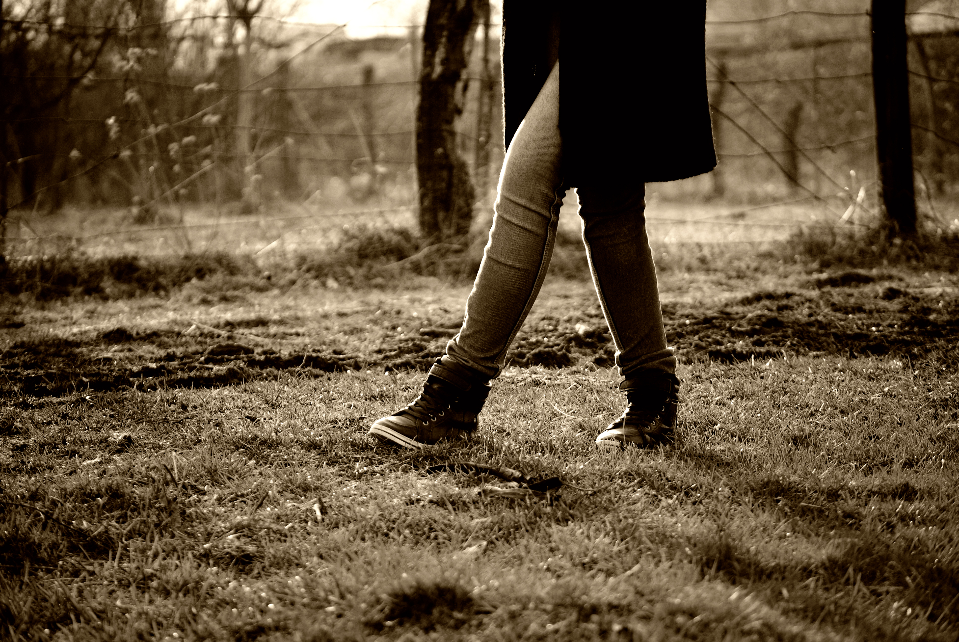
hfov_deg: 15.9
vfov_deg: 10.7
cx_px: 480
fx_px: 3441
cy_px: 321
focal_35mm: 129
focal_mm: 86
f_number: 4.5
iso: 100
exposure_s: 1/125
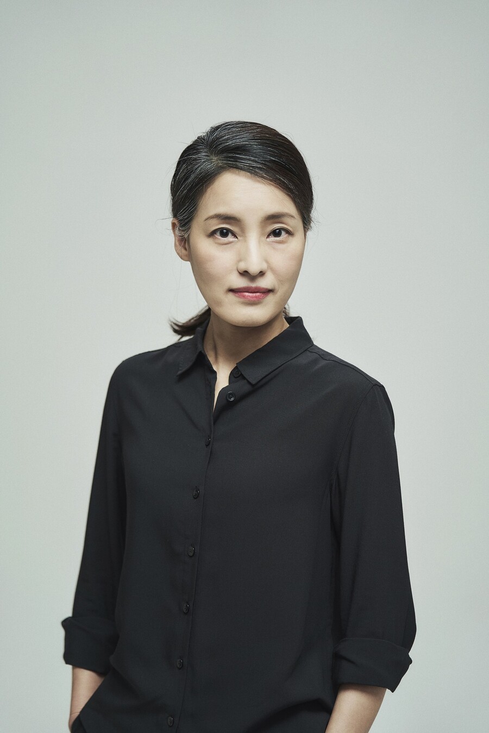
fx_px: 2077
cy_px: 366
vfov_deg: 20.0
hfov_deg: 13.4
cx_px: 244
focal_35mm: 102
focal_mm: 102
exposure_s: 1/160
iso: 200
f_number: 2.8
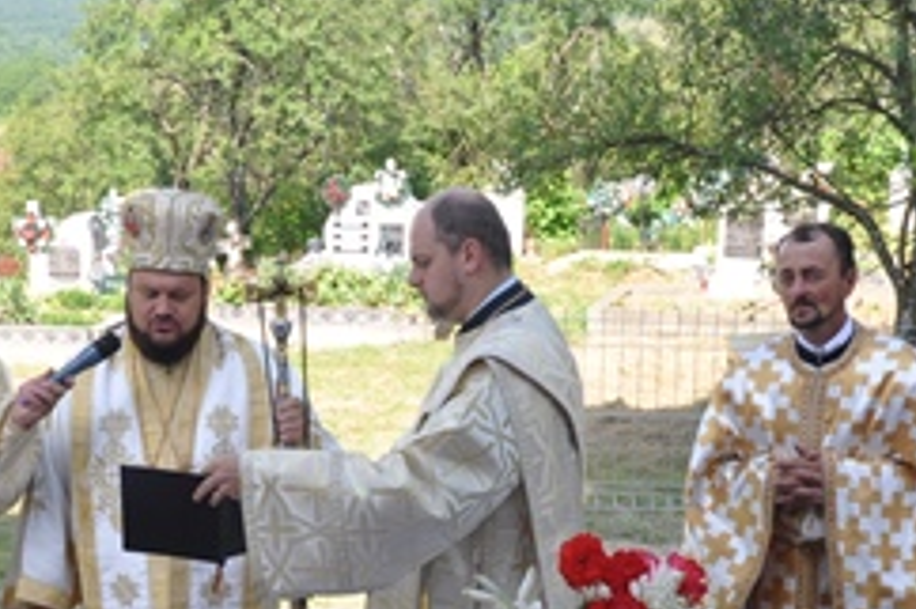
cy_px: 702
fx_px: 2119
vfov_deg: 15.8
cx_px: 329
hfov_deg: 24.3
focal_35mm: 83
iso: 200
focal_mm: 21
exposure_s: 1/80
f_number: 9
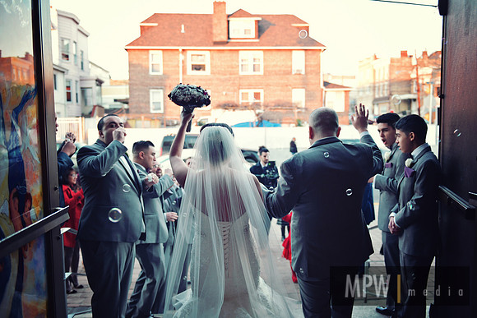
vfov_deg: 41.1
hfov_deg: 58.7
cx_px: 238
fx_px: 424
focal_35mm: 32
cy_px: 159
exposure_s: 1/100
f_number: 2.8
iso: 640
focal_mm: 32
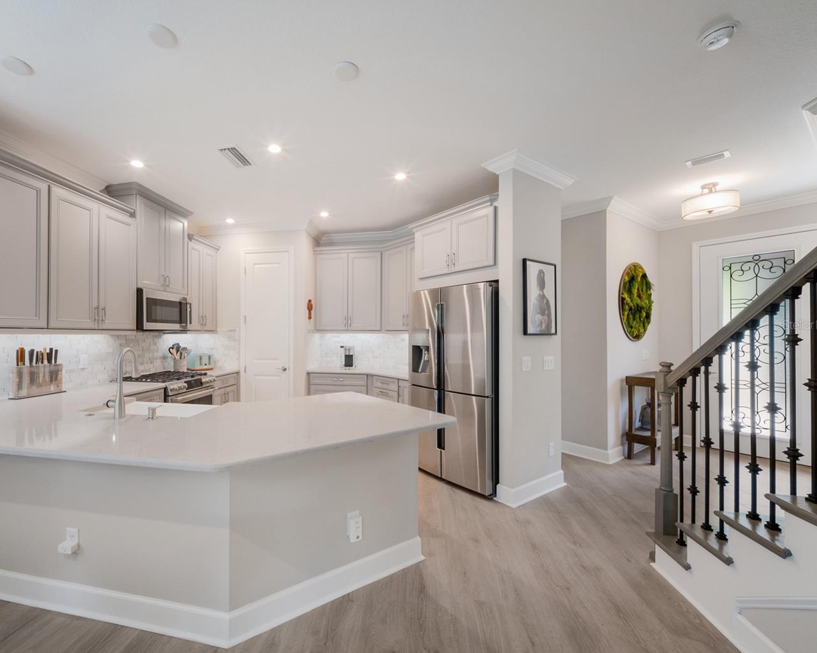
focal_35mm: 14
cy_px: 324
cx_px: 331
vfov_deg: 88.0
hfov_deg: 99.5
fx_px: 338
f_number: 10
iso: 1100
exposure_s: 1/13
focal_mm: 12
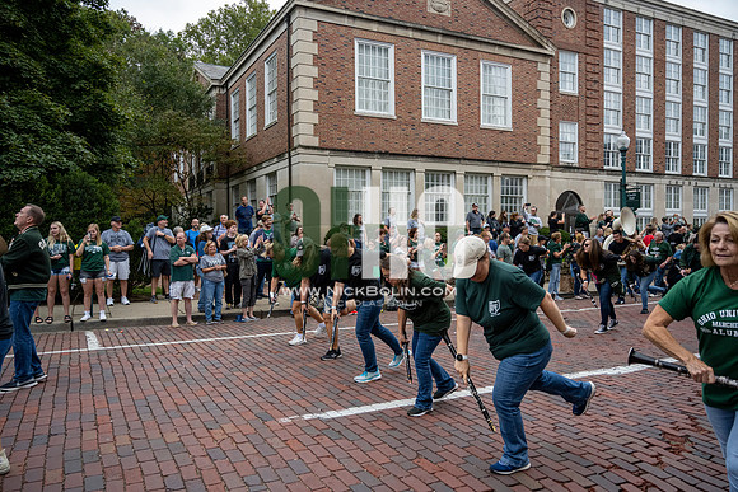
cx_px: 369
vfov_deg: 43.0
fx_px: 625
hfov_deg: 61.1
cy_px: 246
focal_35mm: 30
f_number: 4
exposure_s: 1/1600
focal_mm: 30.5
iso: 1000
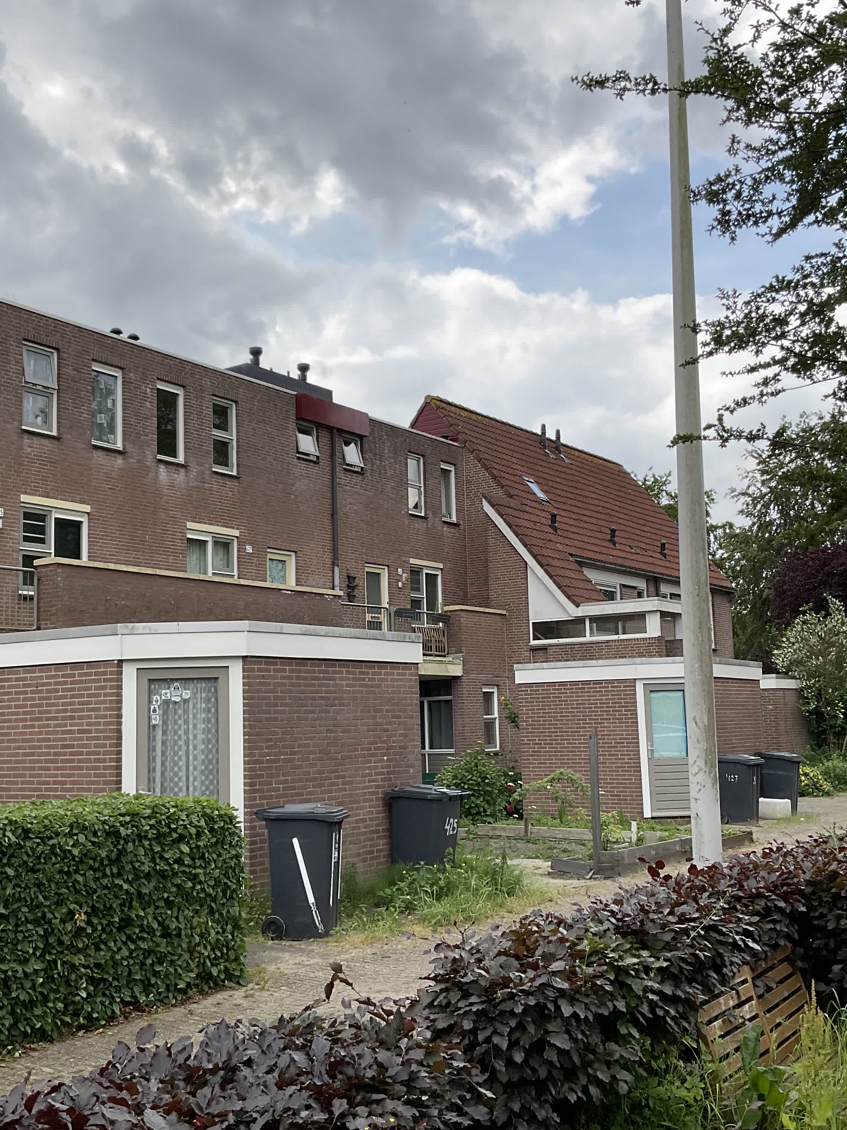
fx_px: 1272
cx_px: 413
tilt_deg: +6.9
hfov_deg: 36.8
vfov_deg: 47.9
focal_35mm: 39
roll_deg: +1.3
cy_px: 567
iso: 16
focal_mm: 3
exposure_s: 1/1412
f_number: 1.8
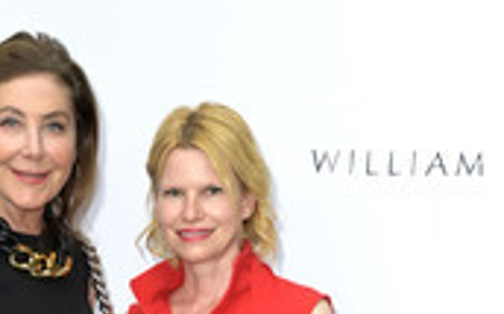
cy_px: 572
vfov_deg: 10.7
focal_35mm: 114
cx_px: 149
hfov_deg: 18.2
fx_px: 1564
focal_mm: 48
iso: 640
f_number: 5.6
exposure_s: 1/250
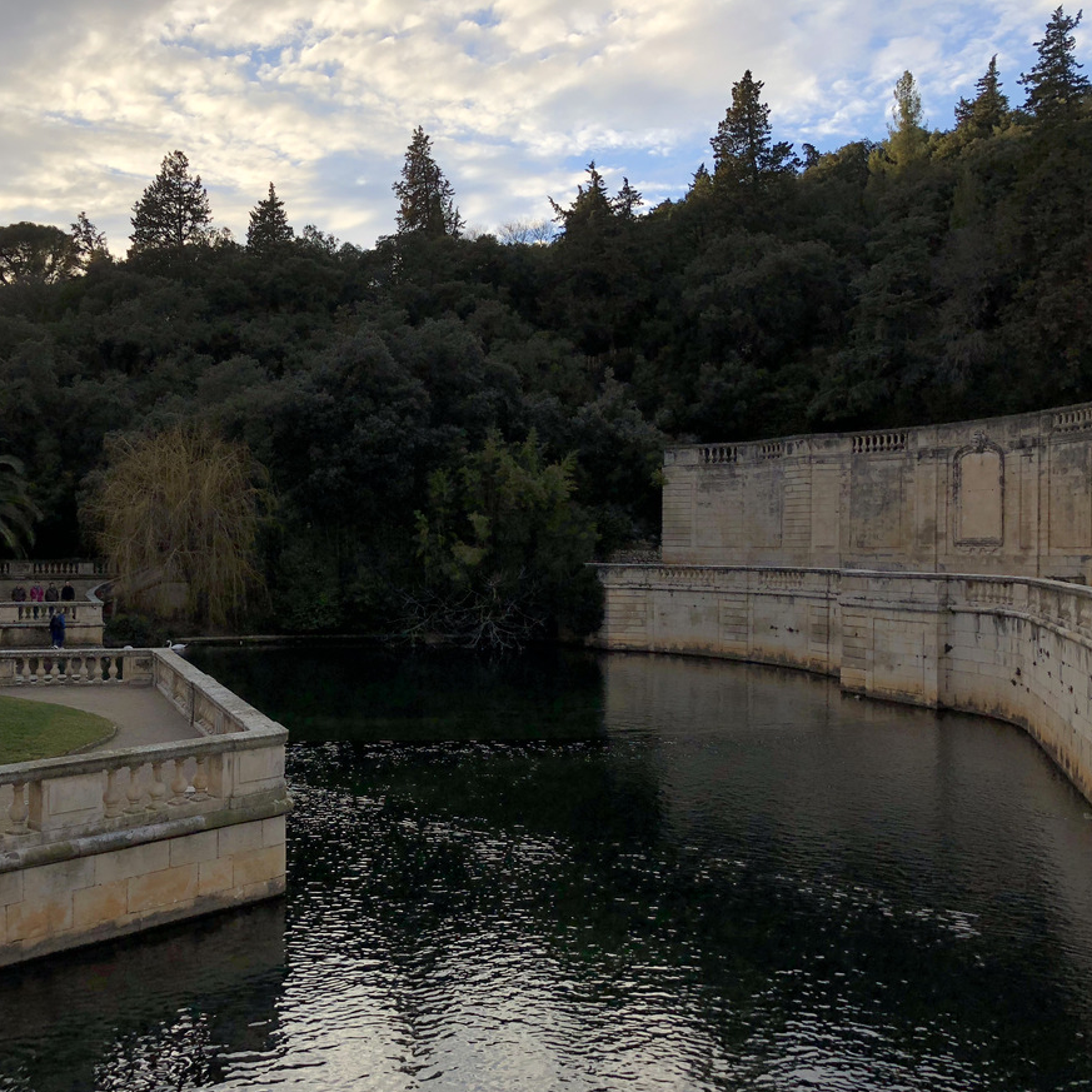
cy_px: 562
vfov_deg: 48.4
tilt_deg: +0.5
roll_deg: -0.4
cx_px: 354
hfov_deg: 47.6
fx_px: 1213
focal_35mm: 34
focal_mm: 4
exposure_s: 1/1453
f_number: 1.8
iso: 20
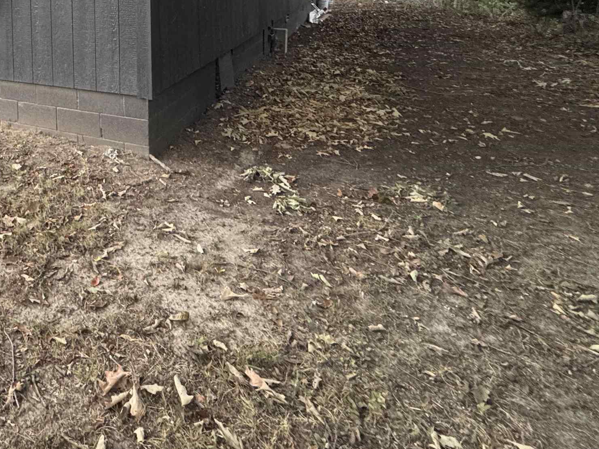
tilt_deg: -3.9
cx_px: 46
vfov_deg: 42.0
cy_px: 2
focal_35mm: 29
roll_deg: +1.8
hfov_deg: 53.0
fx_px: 502
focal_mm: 2.22
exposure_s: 1/60
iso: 640
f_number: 2.2
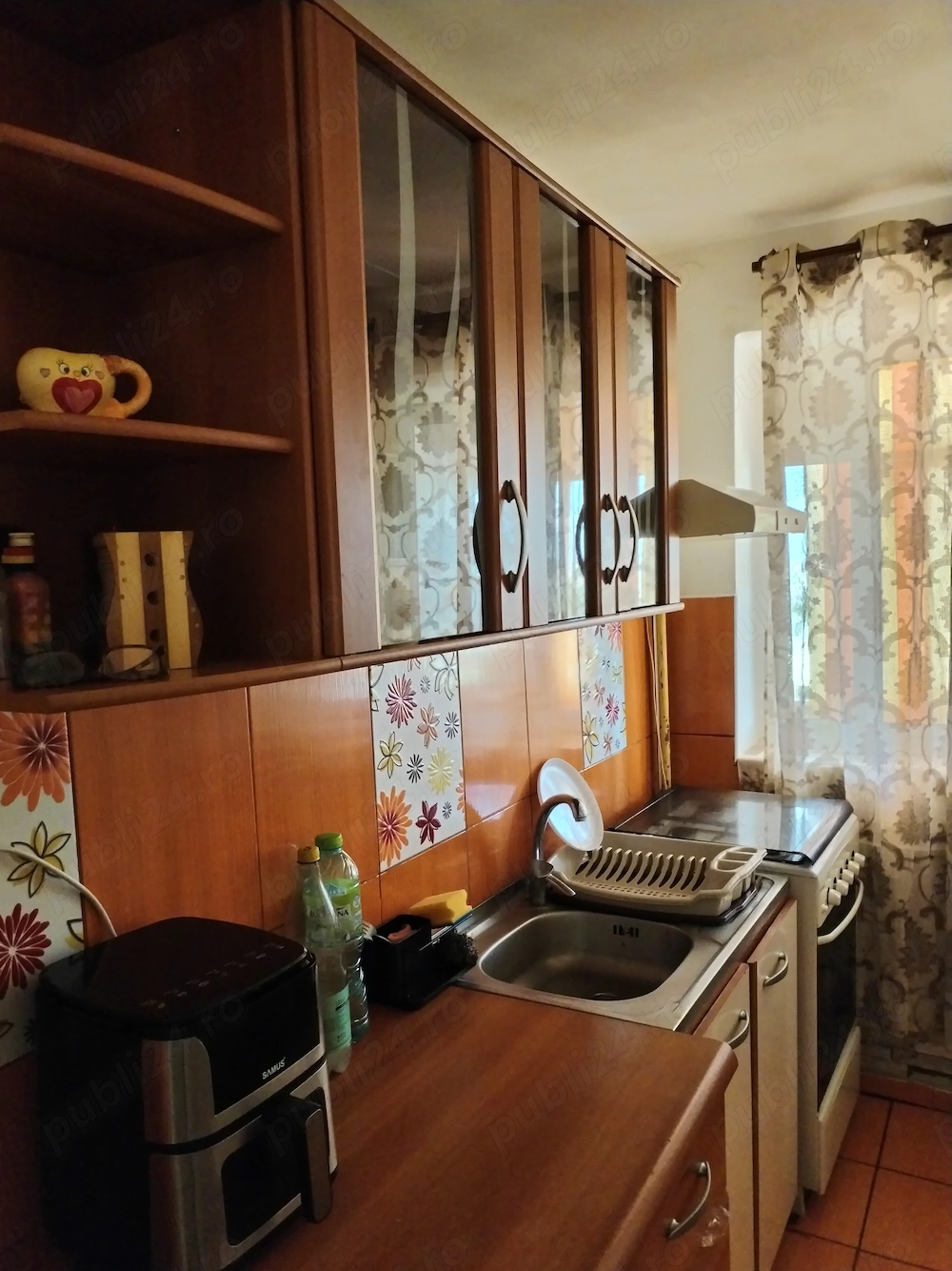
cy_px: 636
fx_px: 1064
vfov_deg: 61.7
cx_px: 476
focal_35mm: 29
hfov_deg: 48.2
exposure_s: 1/25
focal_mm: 4.75
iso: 710
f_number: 1.8
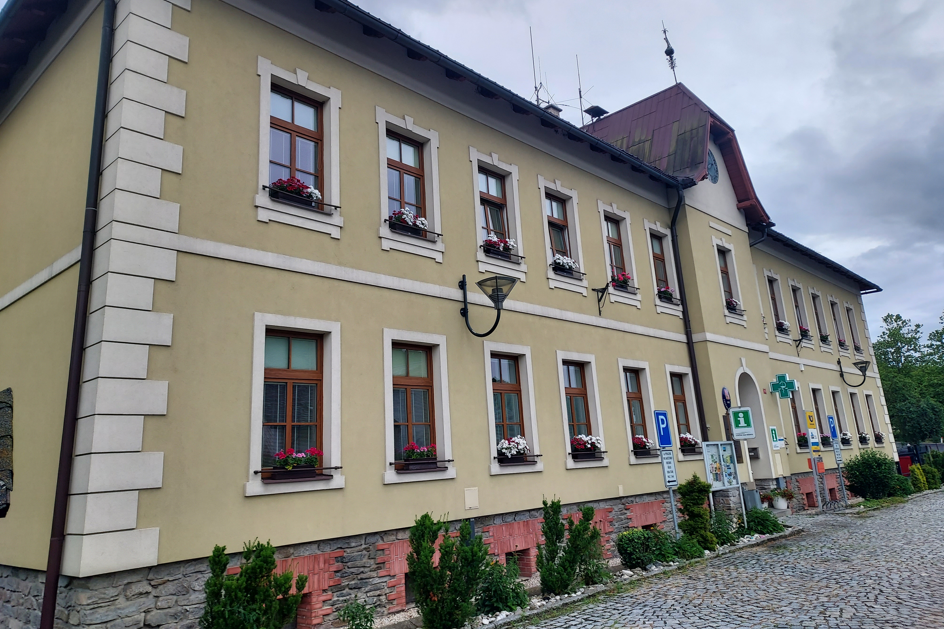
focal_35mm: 25
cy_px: 282
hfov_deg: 71.5
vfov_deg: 51.2
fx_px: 656
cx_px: 472
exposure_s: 1/100
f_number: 1.8
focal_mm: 4.6
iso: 40
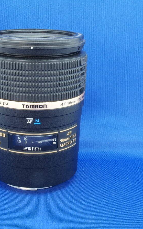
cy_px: 114
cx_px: 41
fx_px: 337
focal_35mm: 54
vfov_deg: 37.5
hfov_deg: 23.8
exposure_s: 2.5
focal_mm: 8.1
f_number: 8
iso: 100
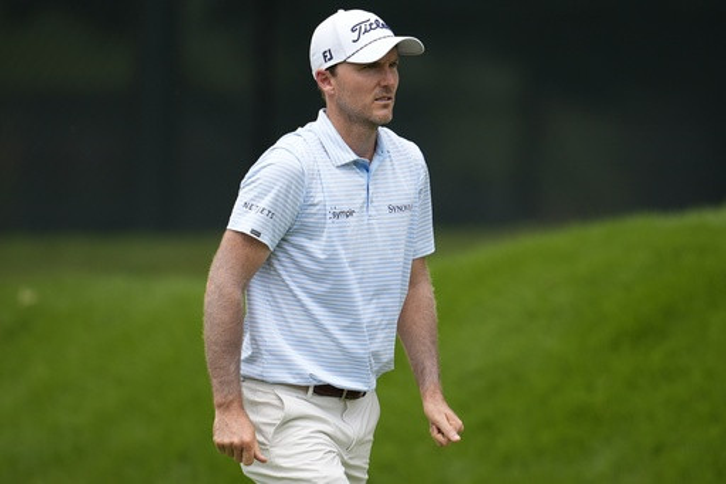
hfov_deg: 3.4
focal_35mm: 600
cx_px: 363
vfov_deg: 2.3
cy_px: 242
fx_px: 12095
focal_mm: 400
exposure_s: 1/3200
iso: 250
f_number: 2.8
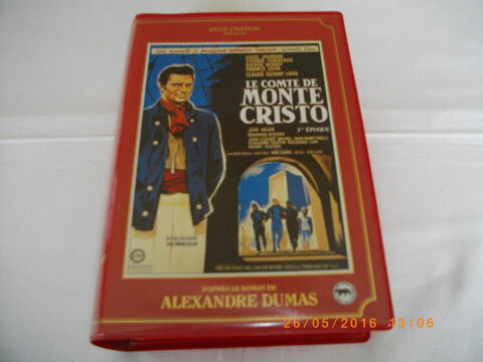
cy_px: 181
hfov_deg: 56.8
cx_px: 242
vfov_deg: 44.2
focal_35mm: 32
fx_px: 446
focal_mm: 5.7
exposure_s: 1/50
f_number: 2.9
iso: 271
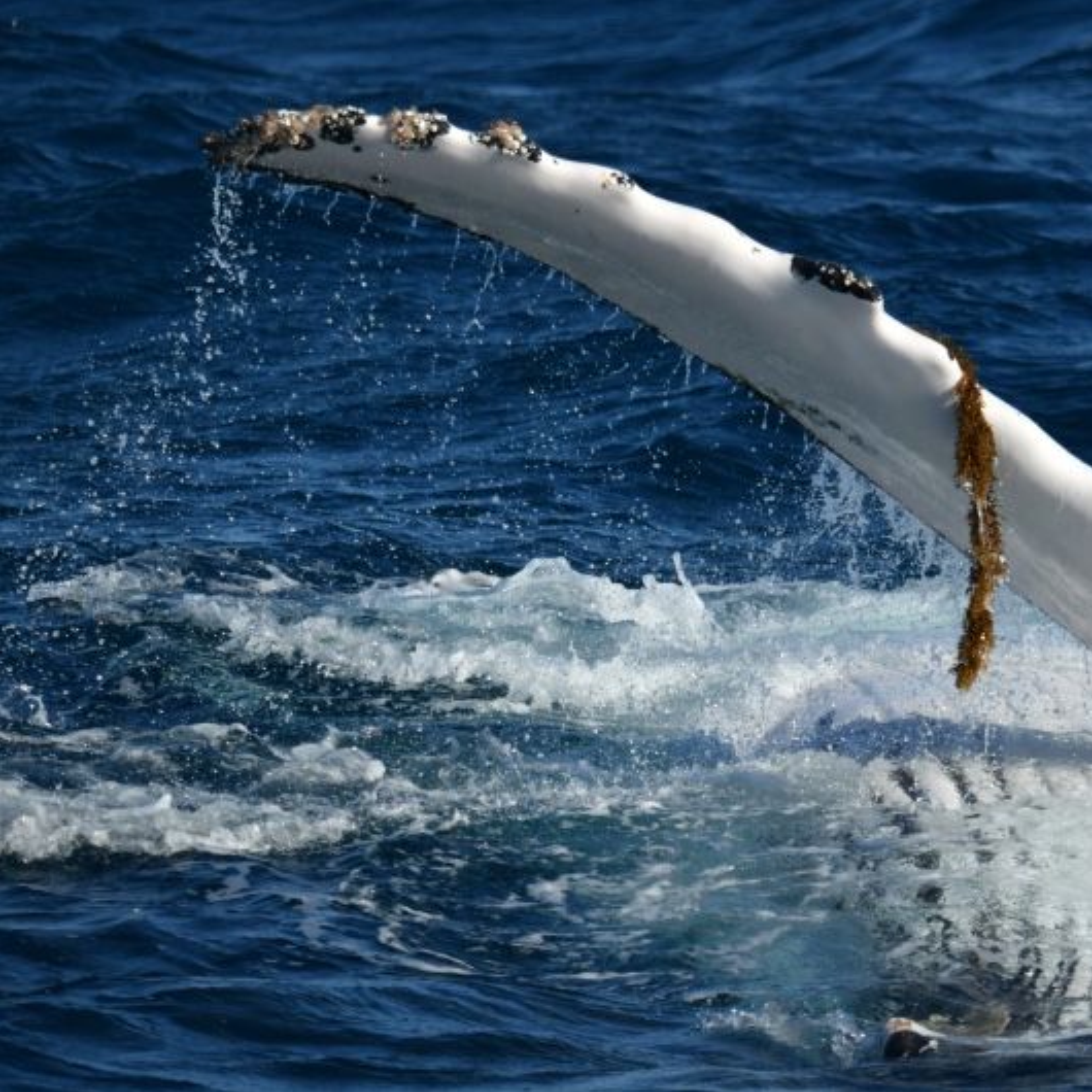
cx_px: 820
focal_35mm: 487
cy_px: 547
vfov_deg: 3.6
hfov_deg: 3.6
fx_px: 17381
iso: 720
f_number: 6
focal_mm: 380
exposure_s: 1/8000
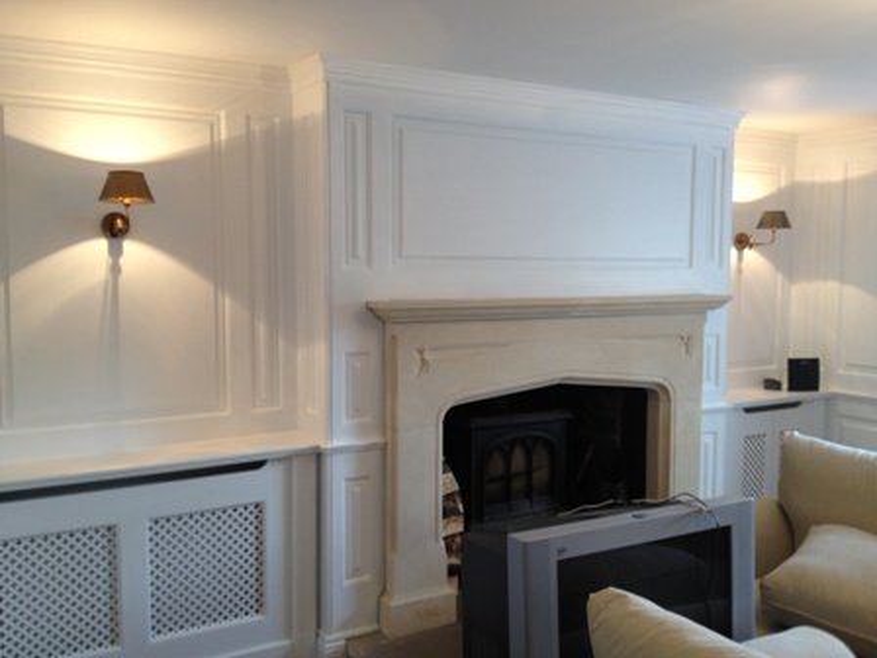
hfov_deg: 52.6
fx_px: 887
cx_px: 438
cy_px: 329
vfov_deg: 40.7
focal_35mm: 35
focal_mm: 4.28
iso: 80
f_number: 2.4
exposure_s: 1/20
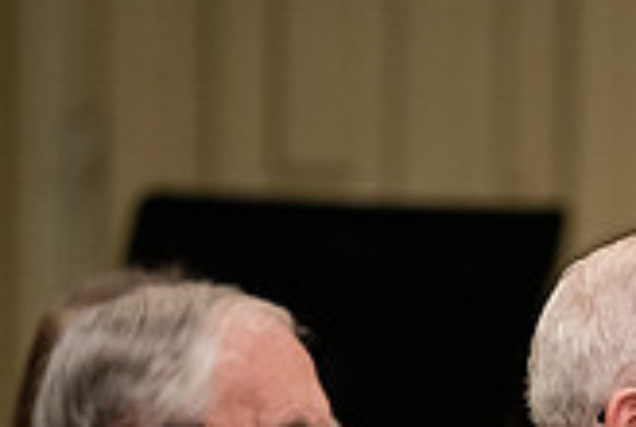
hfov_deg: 1.9
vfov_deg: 1.3
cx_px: 748
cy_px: 654
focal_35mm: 1060
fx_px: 18760
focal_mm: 300
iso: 4000
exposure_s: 1/320
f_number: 2.8
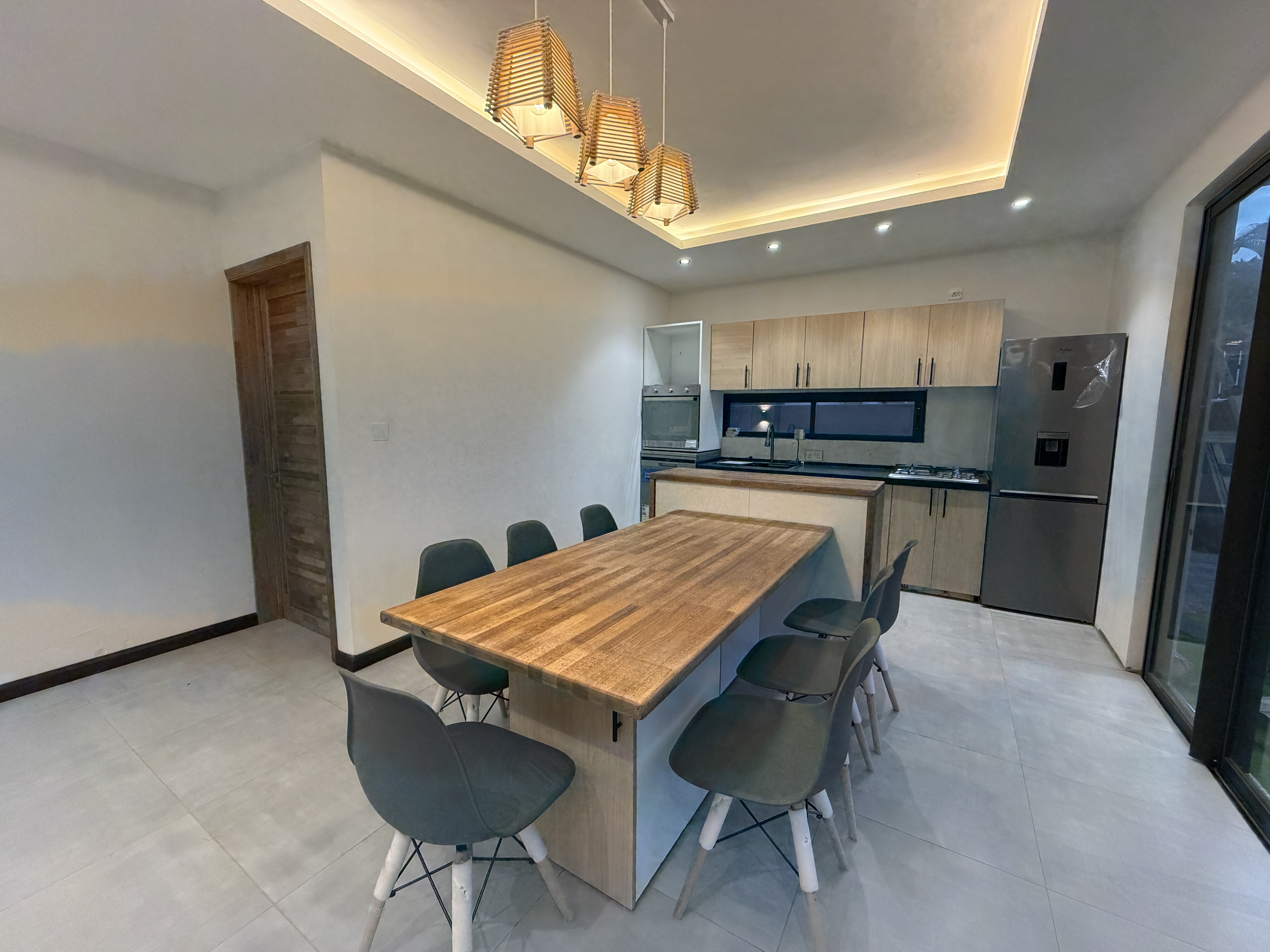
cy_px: 476
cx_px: 635
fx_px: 514
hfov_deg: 102.1
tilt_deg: -7.8
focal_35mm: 14
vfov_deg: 85.7
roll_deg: +0.1
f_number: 2.2
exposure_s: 1/50
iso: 200
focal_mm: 2.22
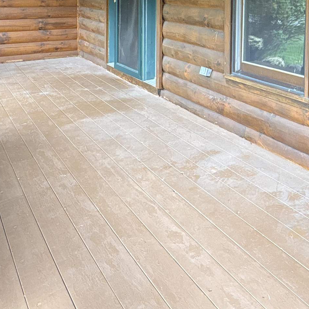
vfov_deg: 37.6
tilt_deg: -2.8
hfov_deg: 38.5
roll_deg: -1.0
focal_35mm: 40
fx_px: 404
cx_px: 288
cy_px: 5
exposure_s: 1/101
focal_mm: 2.22
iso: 125
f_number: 2.2
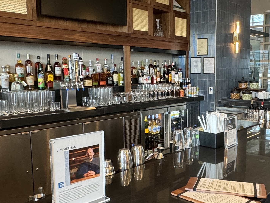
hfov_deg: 45.9
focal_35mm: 40
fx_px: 312
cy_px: 112
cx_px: 186
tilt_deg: -8.6
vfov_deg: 35.9
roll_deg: -1.1
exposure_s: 1/60
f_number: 2.2
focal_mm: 2.22
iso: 250
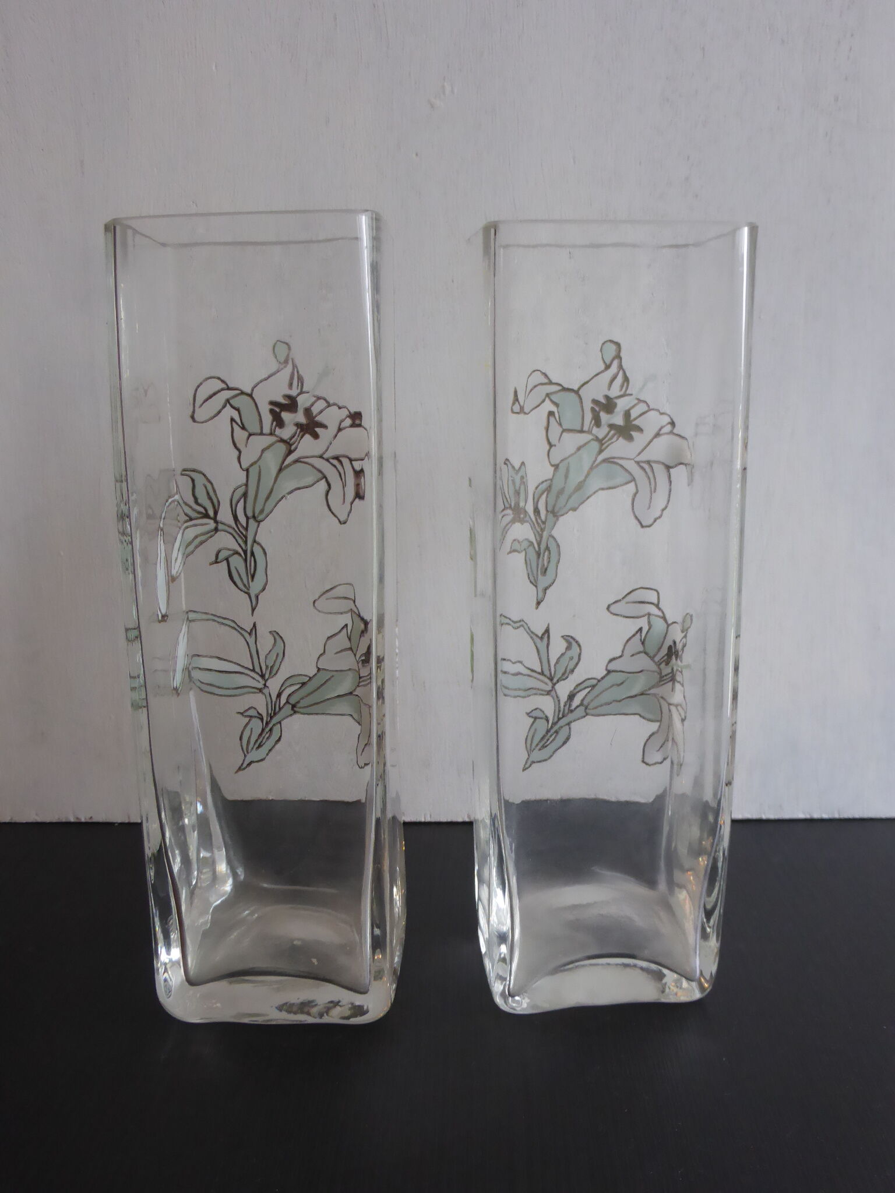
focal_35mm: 34
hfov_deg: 41.8
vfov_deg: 54.0
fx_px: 1172
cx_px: 448
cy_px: 596
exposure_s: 1/60
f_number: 3.7
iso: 320
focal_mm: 6.1
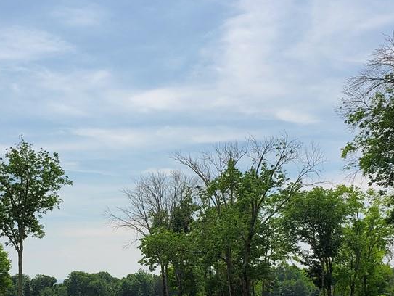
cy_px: 263
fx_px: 558
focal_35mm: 49
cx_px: 111
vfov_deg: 28.6
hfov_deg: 38.1
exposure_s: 1/1967
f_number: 2.4
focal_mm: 4.3
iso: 50
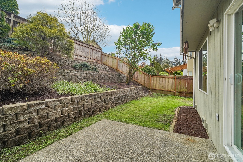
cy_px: 81
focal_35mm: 16
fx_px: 108
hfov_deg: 96.7
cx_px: 122
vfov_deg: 73.7
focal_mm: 16
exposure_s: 1/800
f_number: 8
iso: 1600
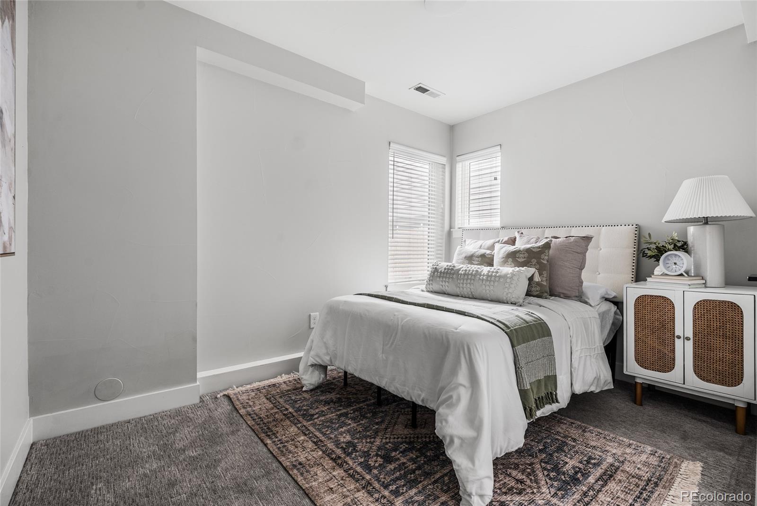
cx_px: 378
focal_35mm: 16
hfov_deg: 96.7
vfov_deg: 73.8
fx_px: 337
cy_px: 253
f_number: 8
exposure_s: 6
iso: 200
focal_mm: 16
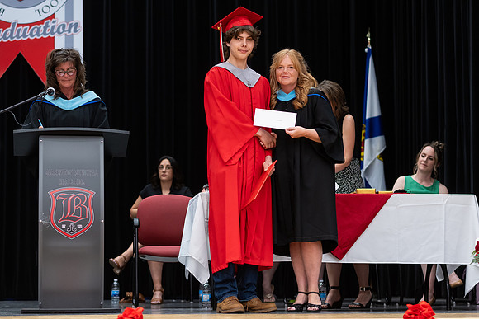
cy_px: 172
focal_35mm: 107
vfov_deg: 12.7
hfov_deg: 19.0
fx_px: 1431
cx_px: 239
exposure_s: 1/200
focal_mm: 85
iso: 1000
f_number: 2.8
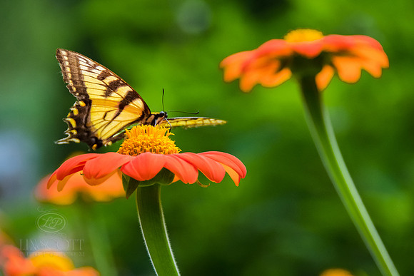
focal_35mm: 248
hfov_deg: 8.3
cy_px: 150
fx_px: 2854
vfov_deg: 5.5
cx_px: 192
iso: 2000
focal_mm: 150
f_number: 5.6
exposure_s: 1/5000
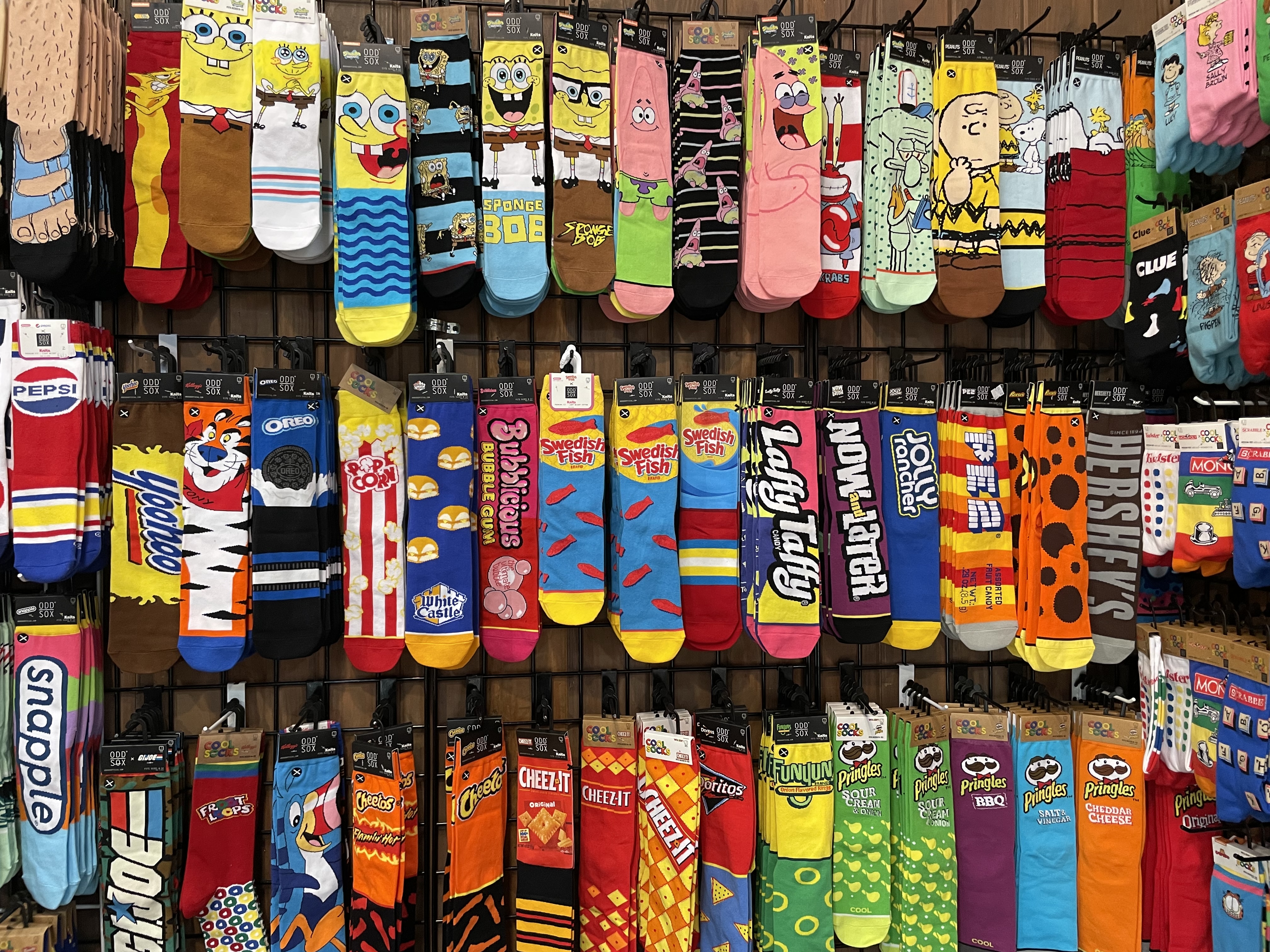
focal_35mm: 26
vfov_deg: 53.1
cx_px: 635
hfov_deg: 67.3
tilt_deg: +1.6
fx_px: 954
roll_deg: +0.0
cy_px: 476
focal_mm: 4.2
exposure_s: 1/60
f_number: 1.6
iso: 200
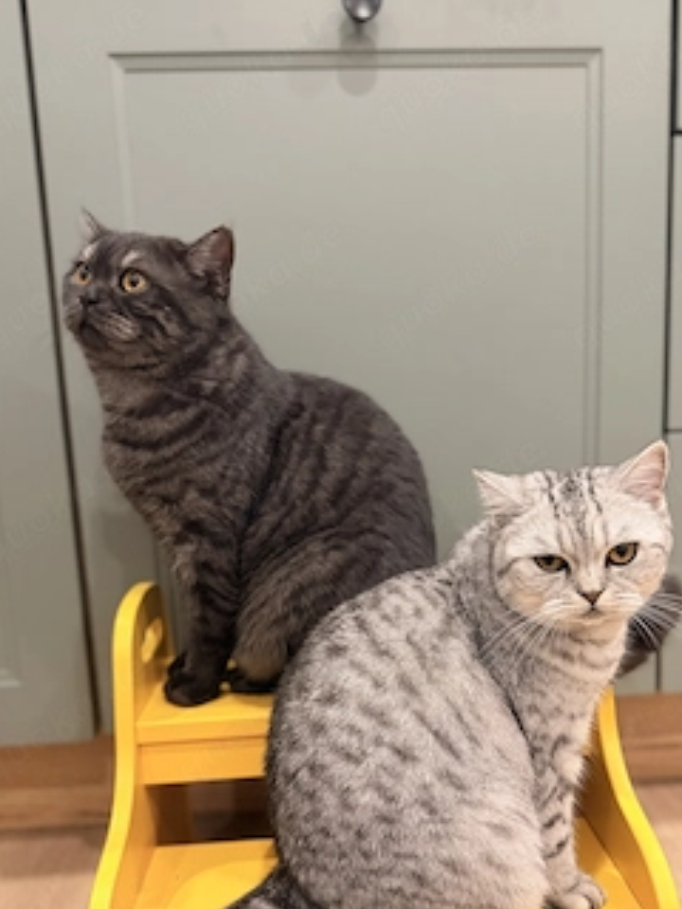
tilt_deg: -10.8
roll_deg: +2.4
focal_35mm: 30
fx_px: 788
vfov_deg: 59.5
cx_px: 364
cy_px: 545
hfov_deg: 46.8
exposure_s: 1/50
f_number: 1.78
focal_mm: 6.76
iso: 500
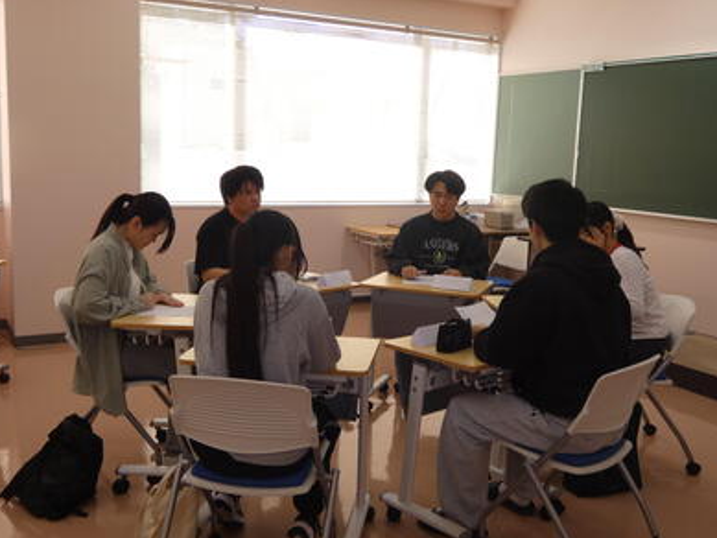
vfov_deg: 38.7
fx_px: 767
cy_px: 273
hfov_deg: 50.1
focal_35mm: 37
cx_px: 356
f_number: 3.5
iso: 80
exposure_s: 1/100
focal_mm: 6.5
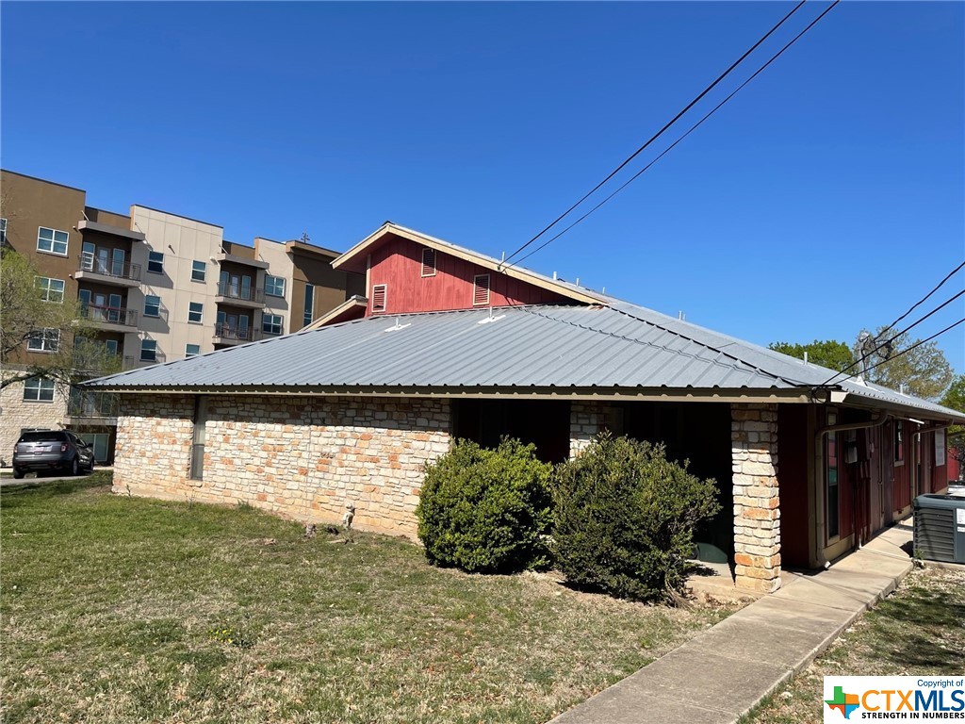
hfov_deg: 67.3
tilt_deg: +4.7
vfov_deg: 53.1
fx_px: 725
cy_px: 362
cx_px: 482
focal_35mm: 26
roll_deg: -1.8
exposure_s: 1/4651
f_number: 1.6
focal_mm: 4.2
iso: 32
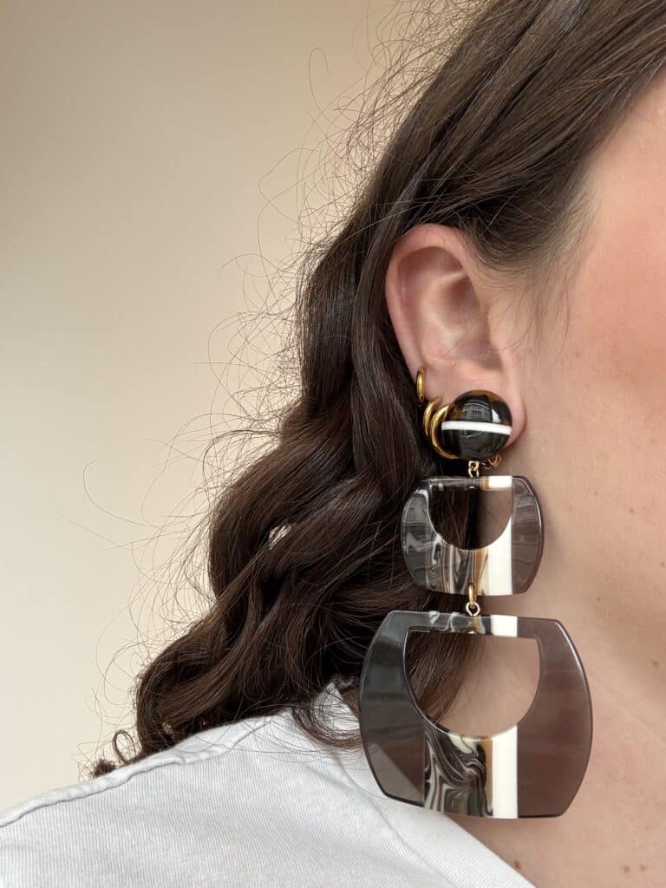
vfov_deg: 60.0
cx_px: 333
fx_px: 770
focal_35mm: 30
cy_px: 444
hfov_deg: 46.8
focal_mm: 2.69
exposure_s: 1/121
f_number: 1.9
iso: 32
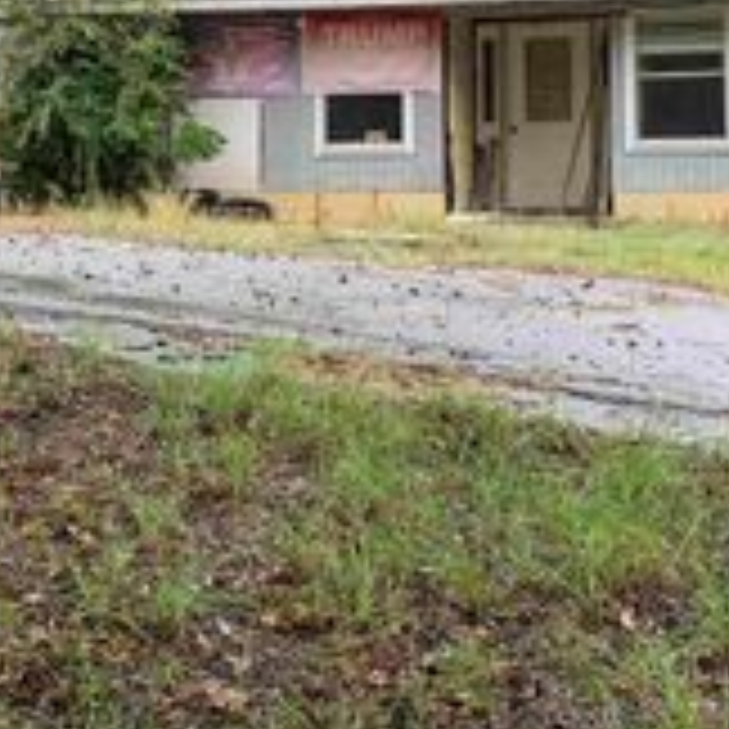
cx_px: 346
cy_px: 101
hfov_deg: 24.3
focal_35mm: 71
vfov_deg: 23.8
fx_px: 1692
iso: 64
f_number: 1.8
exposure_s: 1/121
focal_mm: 4.25
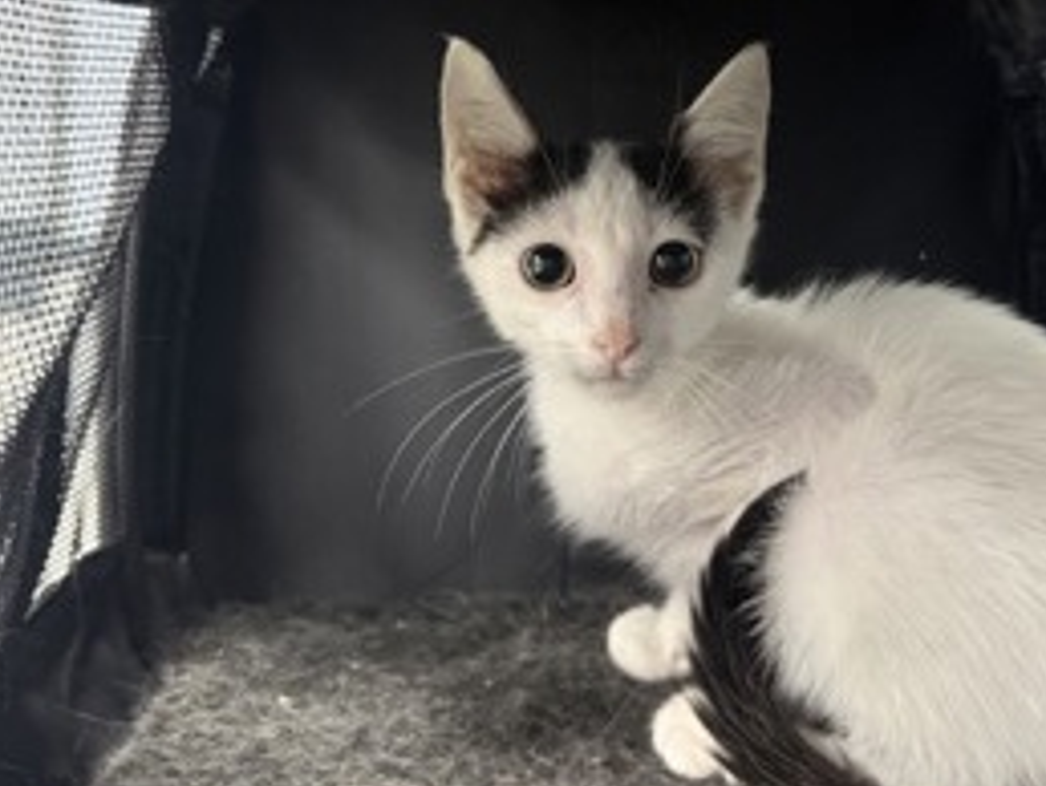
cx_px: 614
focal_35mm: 39
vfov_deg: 36.1
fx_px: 1180
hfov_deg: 47.6
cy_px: 199
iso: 800
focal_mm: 6.76
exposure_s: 1/30
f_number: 1.78
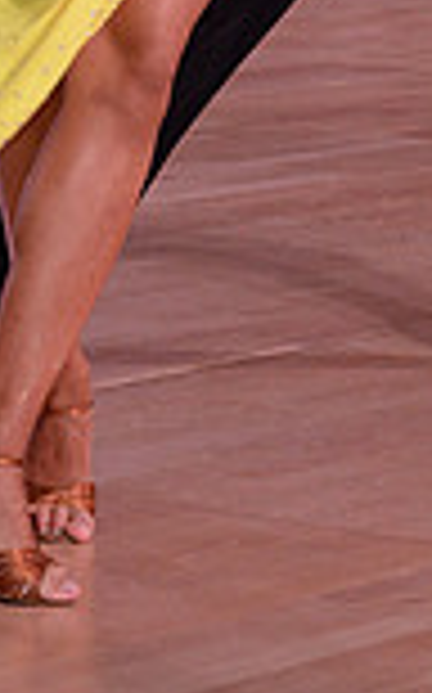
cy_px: -450
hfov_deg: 4.2
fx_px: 5945
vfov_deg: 6.6
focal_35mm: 315
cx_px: 241
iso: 2000
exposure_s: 1/250
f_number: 6.3
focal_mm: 82
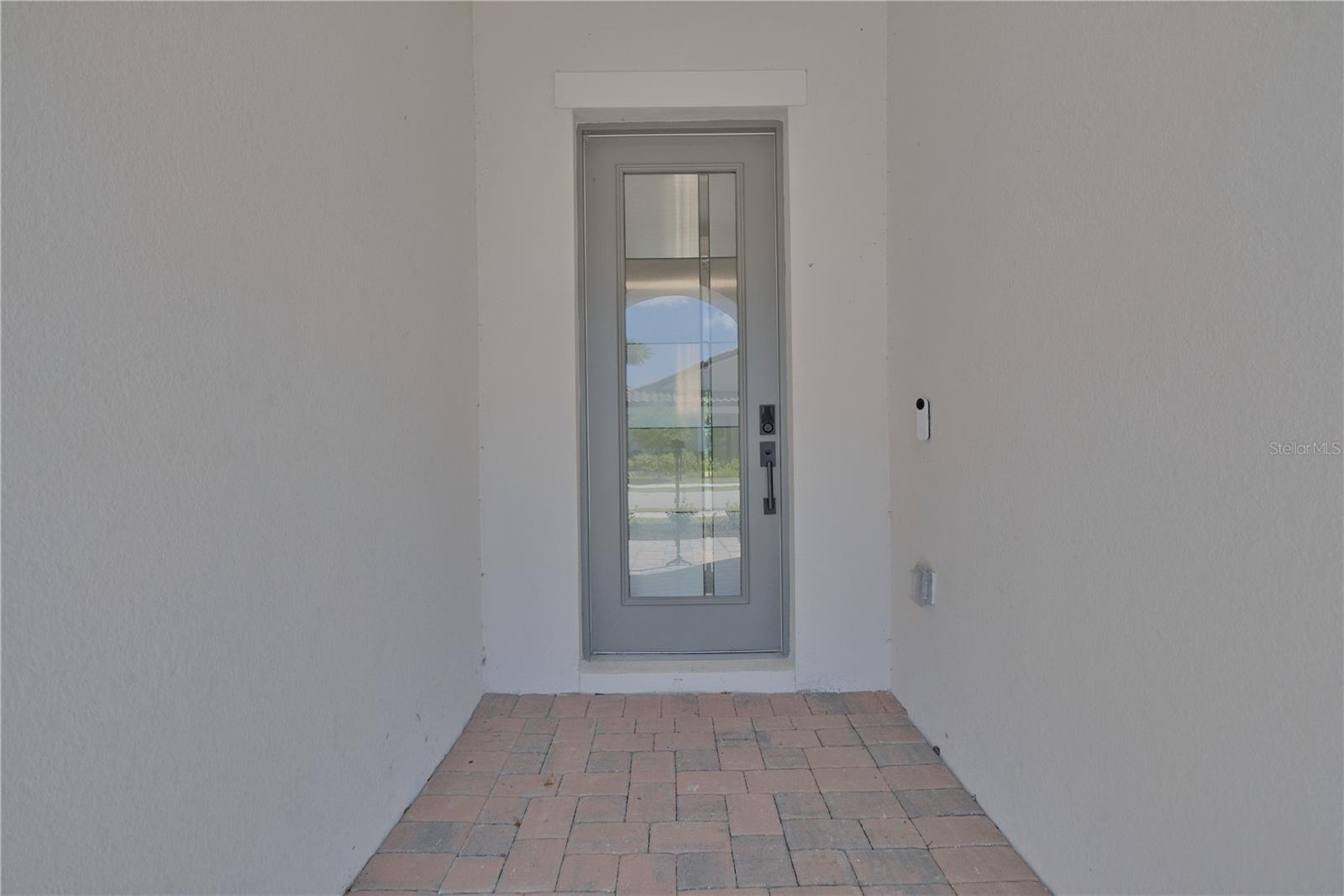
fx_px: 634
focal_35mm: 17
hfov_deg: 93.3
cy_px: 448
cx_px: 672
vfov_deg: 70.4
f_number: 5.6
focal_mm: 11.6
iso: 640
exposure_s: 1/400
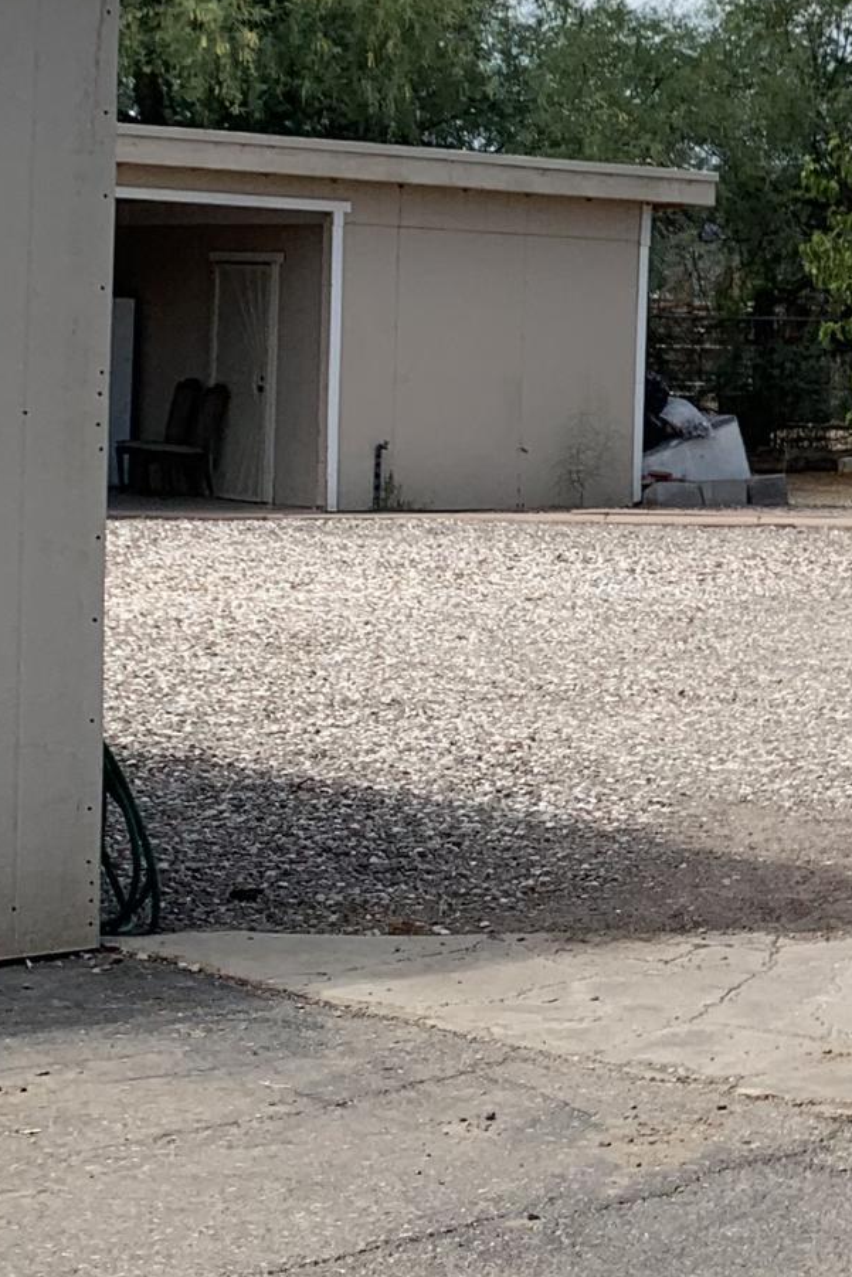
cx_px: 1518
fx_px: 3194
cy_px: 424
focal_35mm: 90
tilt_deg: +0.2
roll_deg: -1.8
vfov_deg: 22.5
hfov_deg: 13.6
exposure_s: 1/2833
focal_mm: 4.25
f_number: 1.8
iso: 25
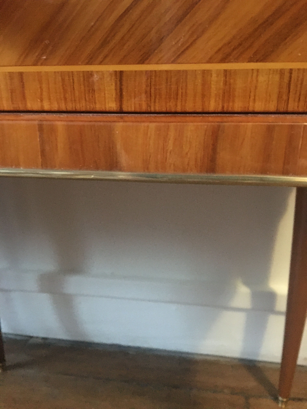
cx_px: 154
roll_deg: +0.8
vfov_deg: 61.7
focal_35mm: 29
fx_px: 343
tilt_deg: -20.6
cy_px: 204
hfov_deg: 48.2
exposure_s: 1/17
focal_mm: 4.15
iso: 320
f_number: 2.2
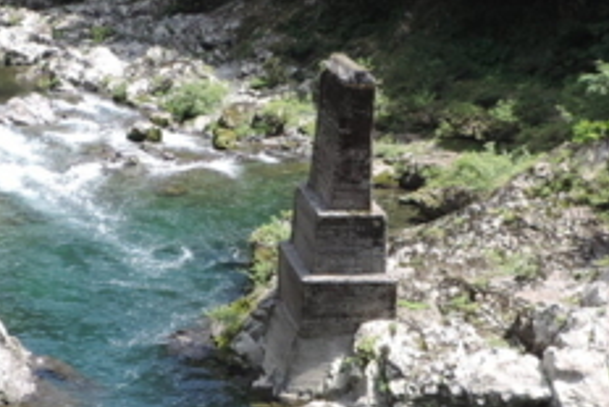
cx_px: 242
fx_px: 1456
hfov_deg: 23.6
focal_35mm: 86
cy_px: 289
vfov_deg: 15.9
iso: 80
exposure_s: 1/320
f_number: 3
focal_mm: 4.3
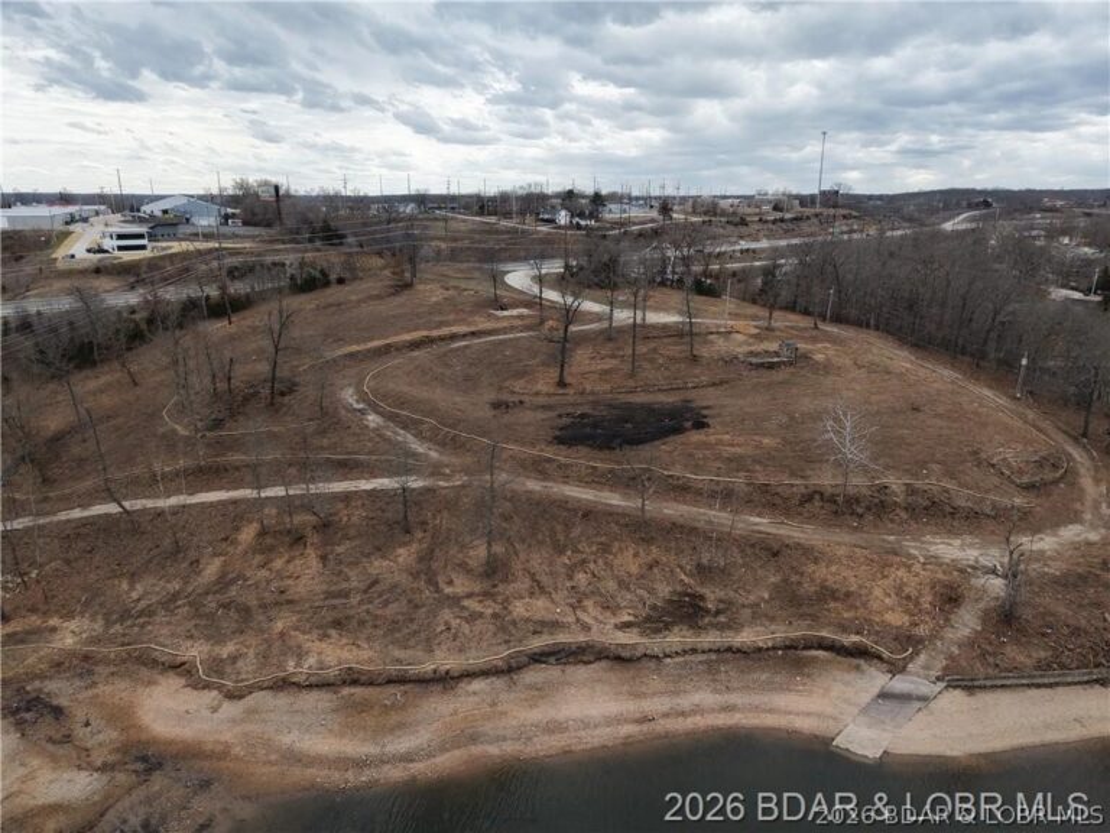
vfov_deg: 56.8
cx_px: 555
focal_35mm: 24
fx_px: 770
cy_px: 416
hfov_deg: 71.6
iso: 100
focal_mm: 8.67
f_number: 1.8
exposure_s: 1/1000
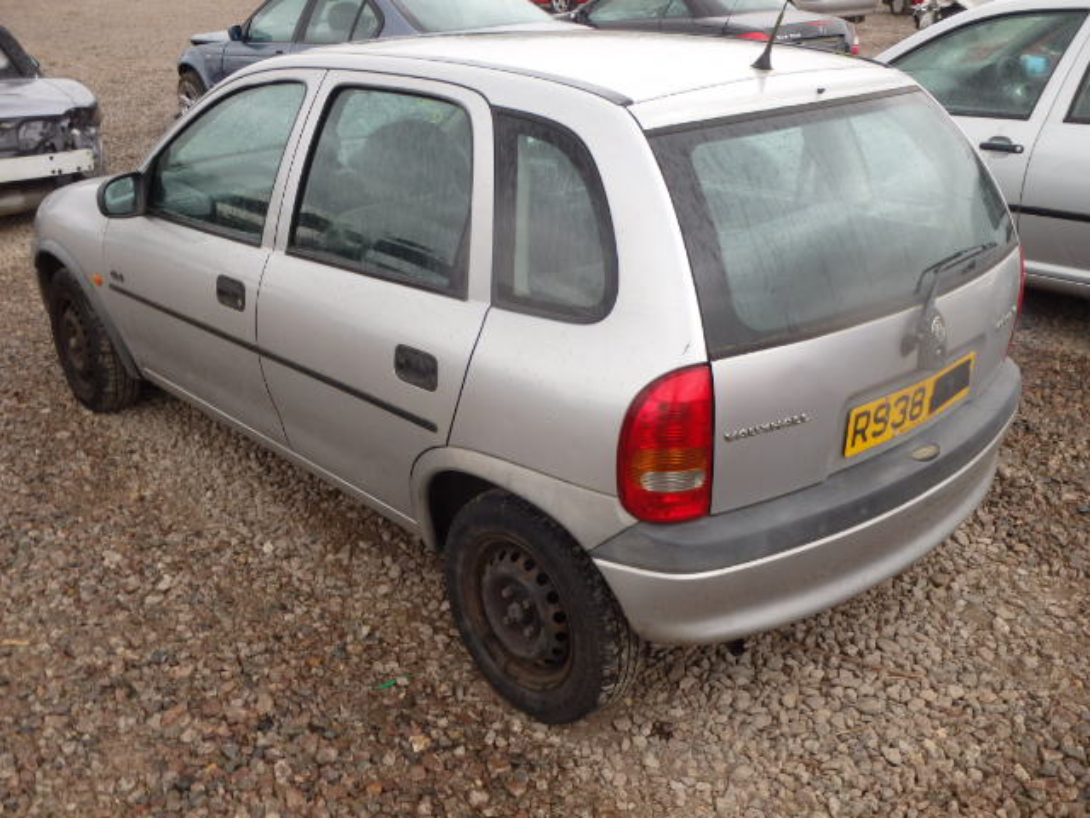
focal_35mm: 36
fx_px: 1134
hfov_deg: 51.4
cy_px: 409
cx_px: 545
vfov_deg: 39.7
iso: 160
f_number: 4.5
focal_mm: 6.4
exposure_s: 1/80
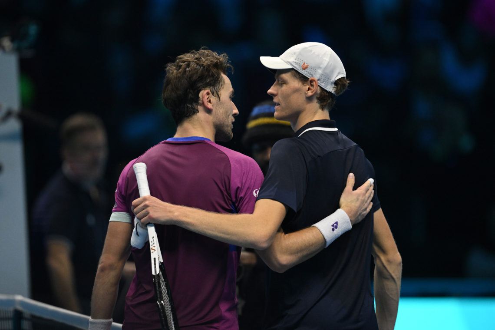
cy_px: 165
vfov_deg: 3.4
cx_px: 248
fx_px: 5500
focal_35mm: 400
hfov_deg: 5.2
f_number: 2.8
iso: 4000
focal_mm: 400
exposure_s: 1/2500
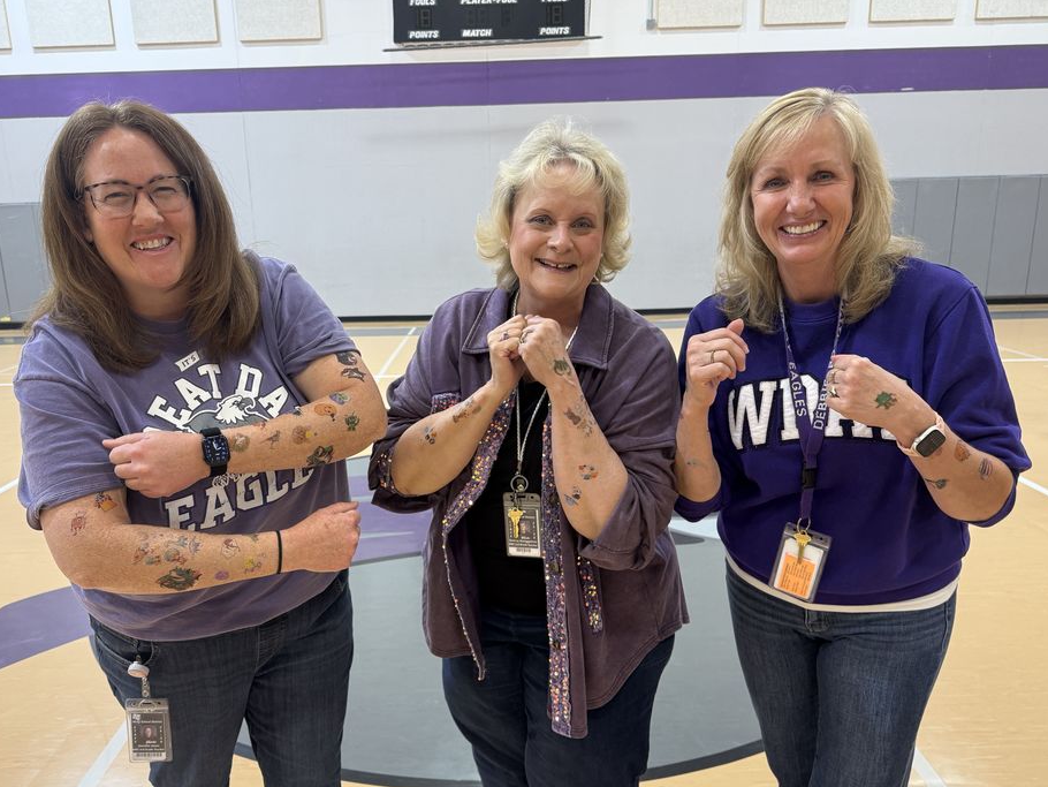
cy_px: 437
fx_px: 818
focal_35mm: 27
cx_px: 491
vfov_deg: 51.3
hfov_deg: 65.2
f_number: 1.78
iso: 160
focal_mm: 6.76
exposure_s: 1/60
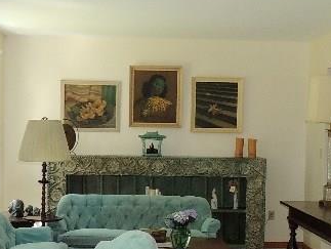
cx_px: 164
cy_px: 182
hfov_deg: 25.6
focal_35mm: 76
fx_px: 728
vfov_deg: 19.3
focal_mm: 4.3
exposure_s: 1/40
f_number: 3
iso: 180
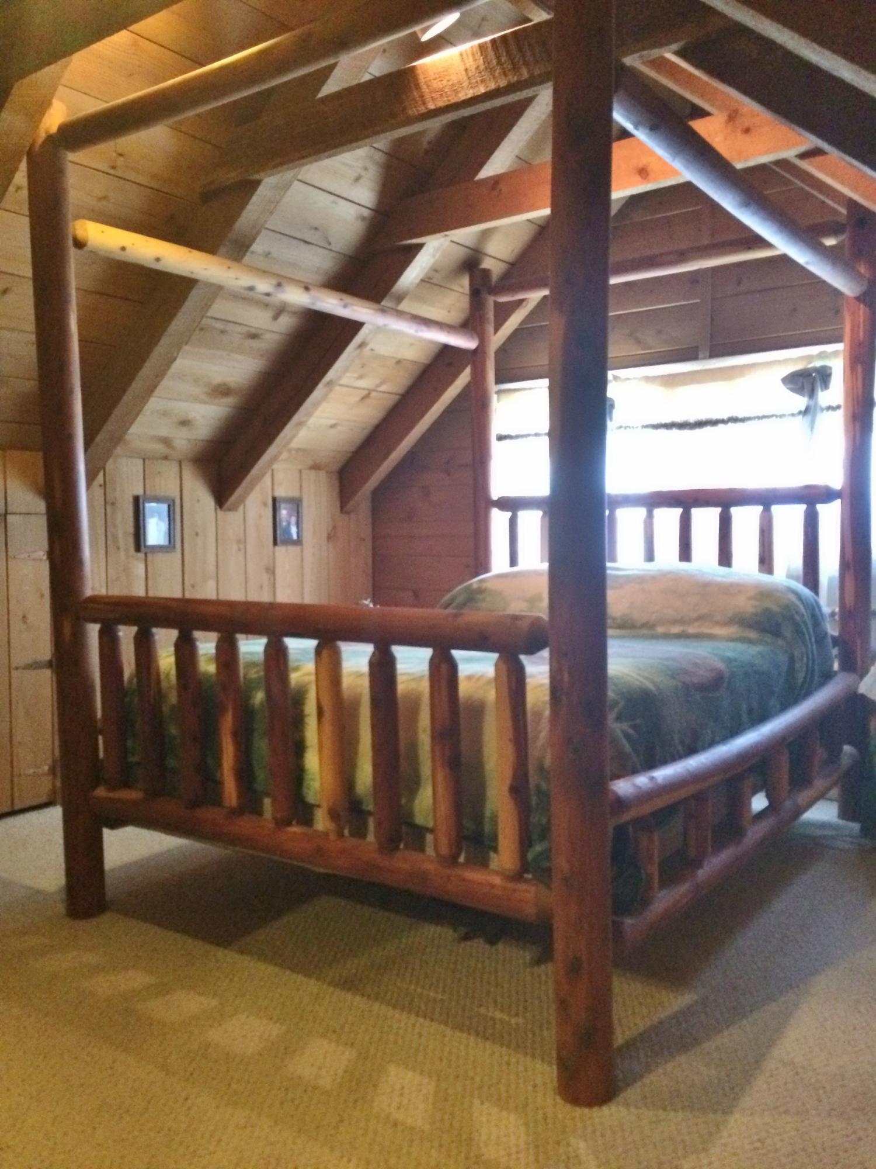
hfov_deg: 48.2
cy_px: 584
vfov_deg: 61.7
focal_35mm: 29
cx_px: 438
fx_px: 979
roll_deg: +1.3
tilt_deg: -5.2
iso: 640
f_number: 2.2
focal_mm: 4.15
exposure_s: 1/15
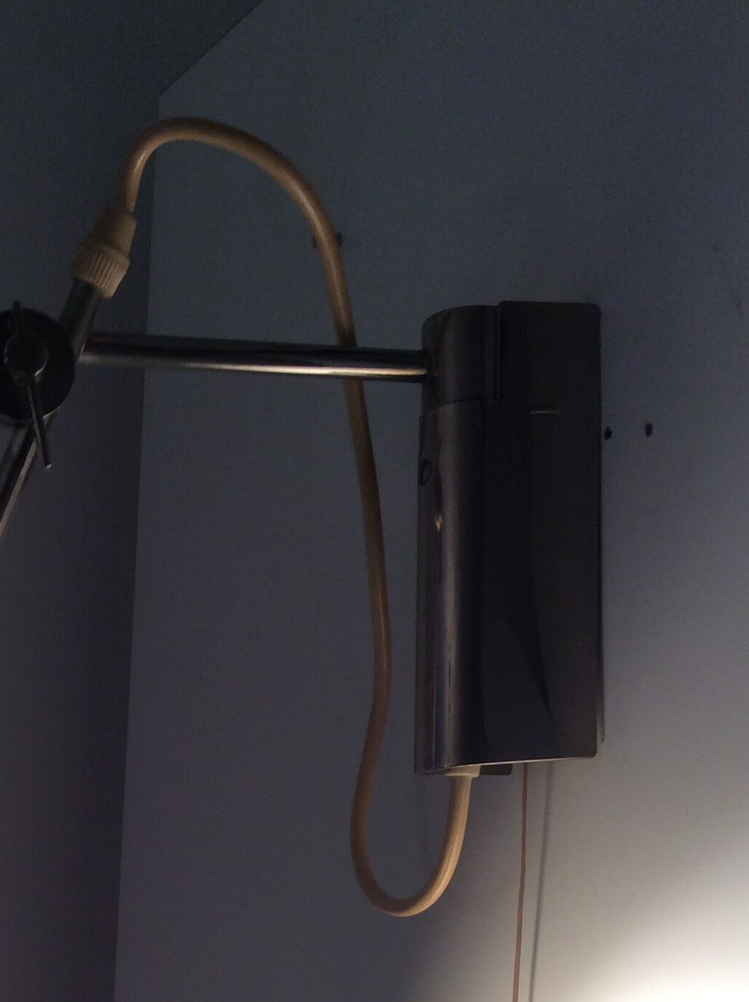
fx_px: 1735
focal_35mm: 60
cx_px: 129
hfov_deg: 23.9
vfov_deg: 31.0
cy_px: 873
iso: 32
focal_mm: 3.3
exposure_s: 1/25
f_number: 2.4
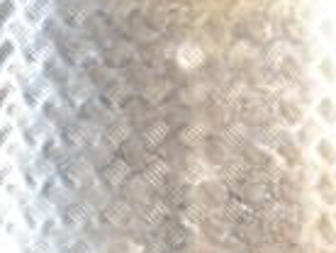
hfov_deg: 11.2
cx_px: 19
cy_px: 438
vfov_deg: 8.2
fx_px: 1702
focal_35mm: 175
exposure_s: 1/200
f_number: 7.1
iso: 800
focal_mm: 28
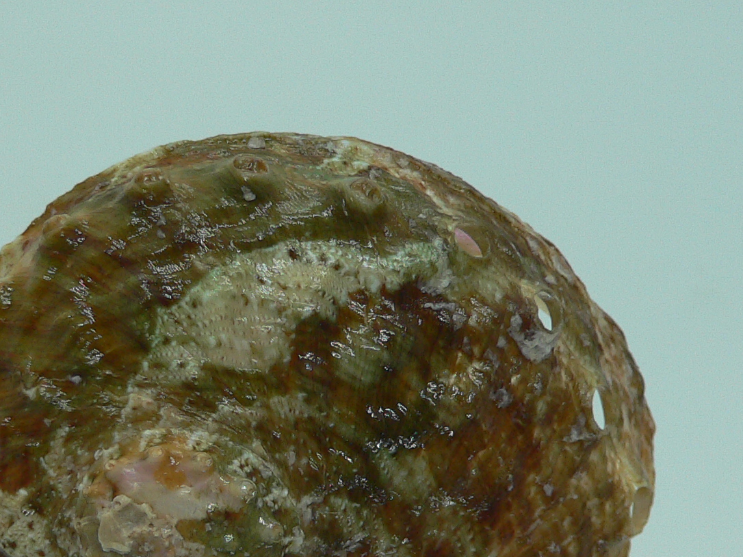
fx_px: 1395
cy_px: 493
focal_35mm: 65
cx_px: 263
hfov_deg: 29.7
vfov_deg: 22.1
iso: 100
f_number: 2.8
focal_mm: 4.6
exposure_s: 1/60
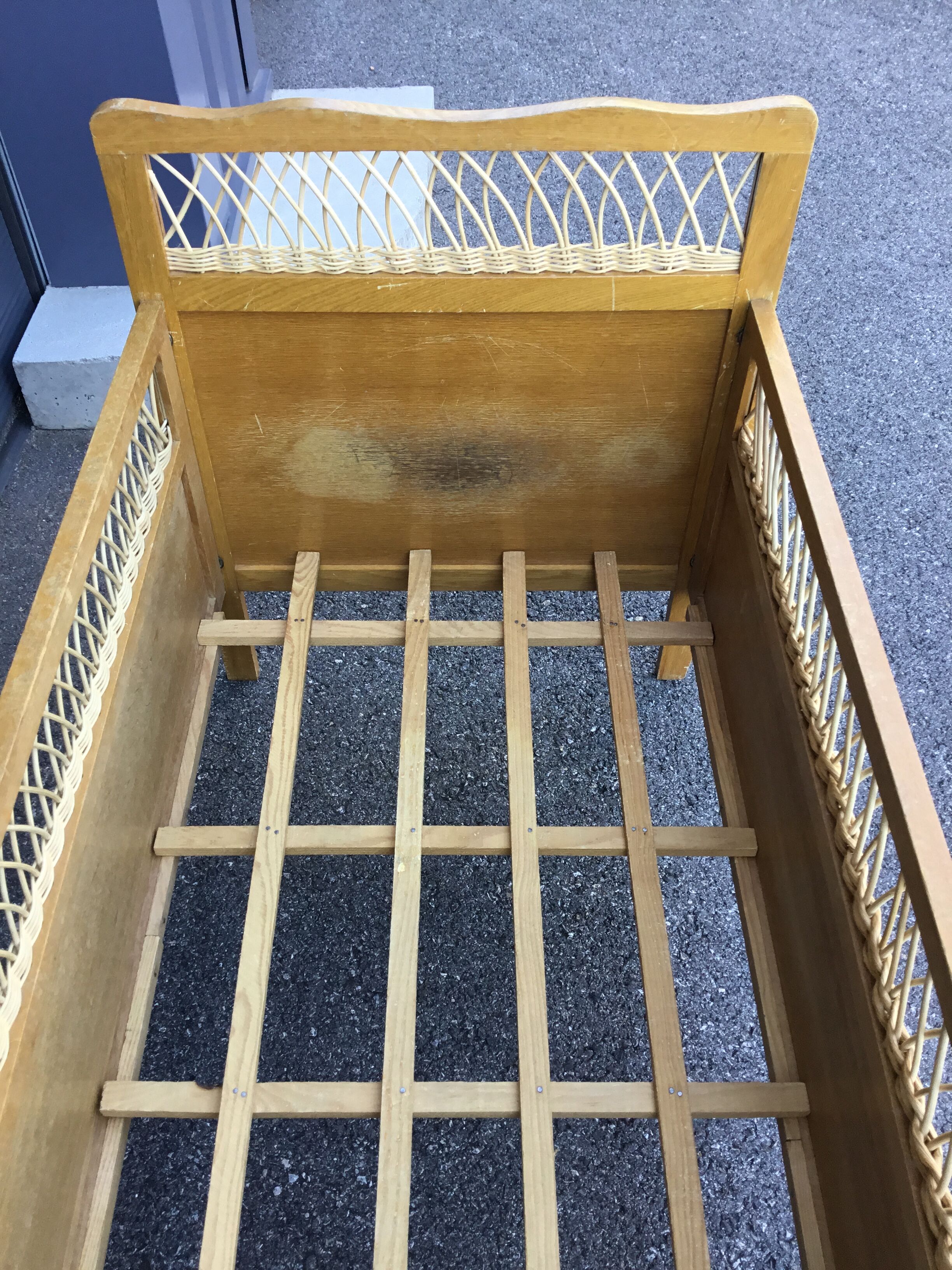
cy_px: 635
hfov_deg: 45.4
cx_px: 476
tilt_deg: -49.0
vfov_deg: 58.4
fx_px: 1137
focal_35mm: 31
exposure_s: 1/100
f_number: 2.4
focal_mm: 3.3
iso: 40
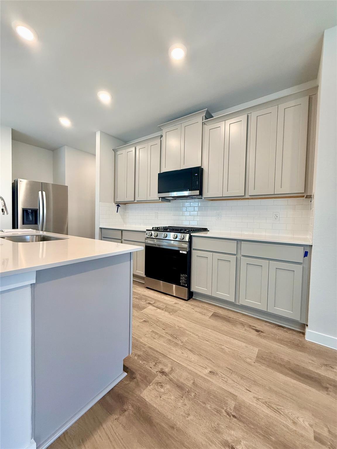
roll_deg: +0.0
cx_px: 168
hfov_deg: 85.7
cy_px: 224
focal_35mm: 14
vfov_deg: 102.1
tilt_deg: -0.4
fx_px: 182
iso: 200
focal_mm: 2.22
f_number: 2.2
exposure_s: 1/120
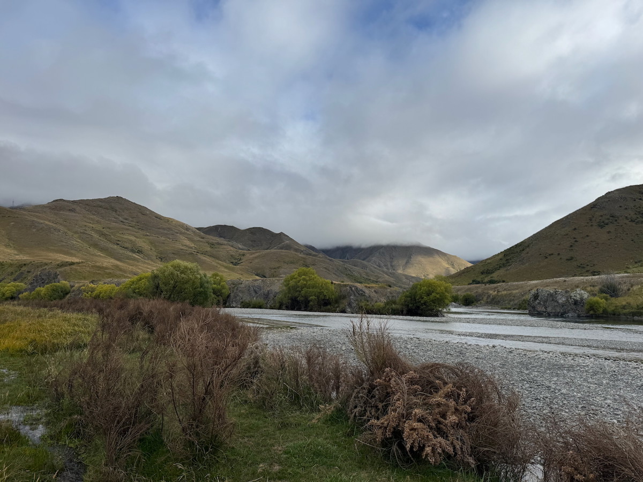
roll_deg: -0.6
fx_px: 446
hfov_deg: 71.6
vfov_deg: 56.8
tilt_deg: +6.6
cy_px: 241
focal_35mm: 24
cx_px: 322
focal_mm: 6.76
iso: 80
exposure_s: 1/4608
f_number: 1.78
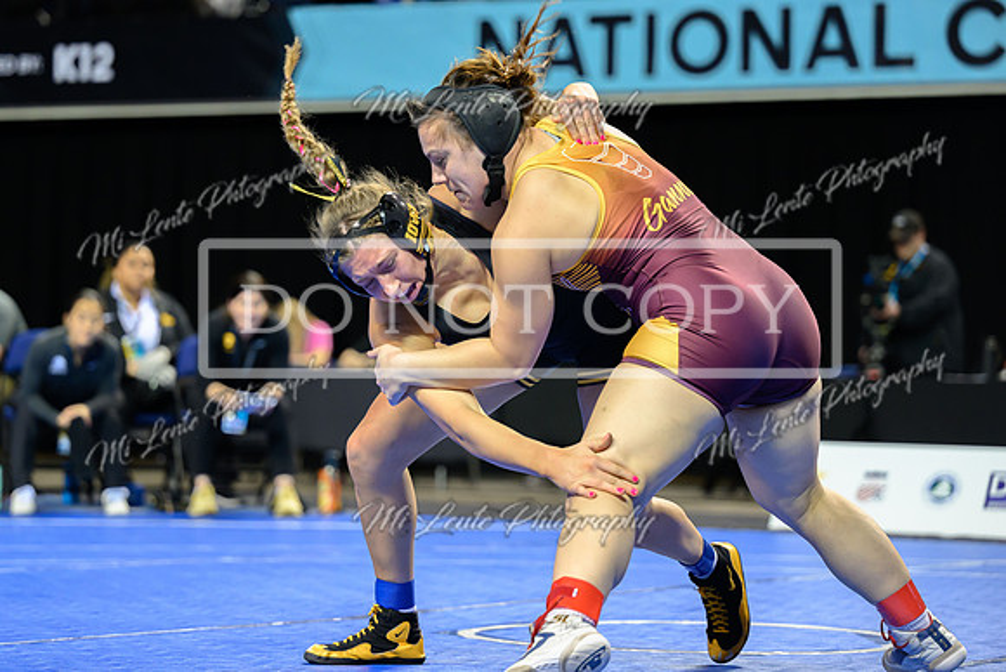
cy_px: 302
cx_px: 433
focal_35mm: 126
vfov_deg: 10.9
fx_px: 3521
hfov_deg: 16.3
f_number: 2.8
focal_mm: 110
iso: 3200
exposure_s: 1/800
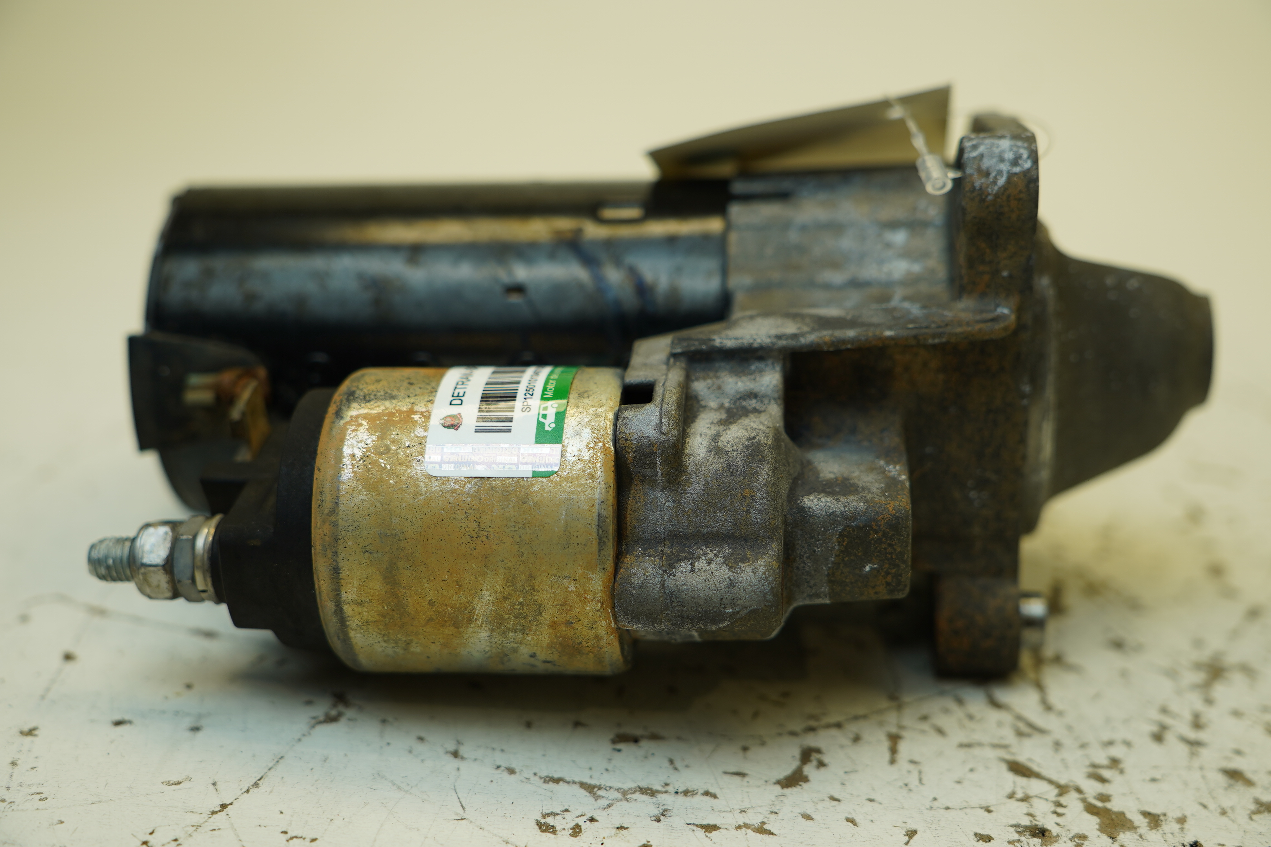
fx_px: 1730
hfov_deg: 40.3
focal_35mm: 49
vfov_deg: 27.5
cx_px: 636
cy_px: 424
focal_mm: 33
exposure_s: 1/160
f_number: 2.8
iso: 100
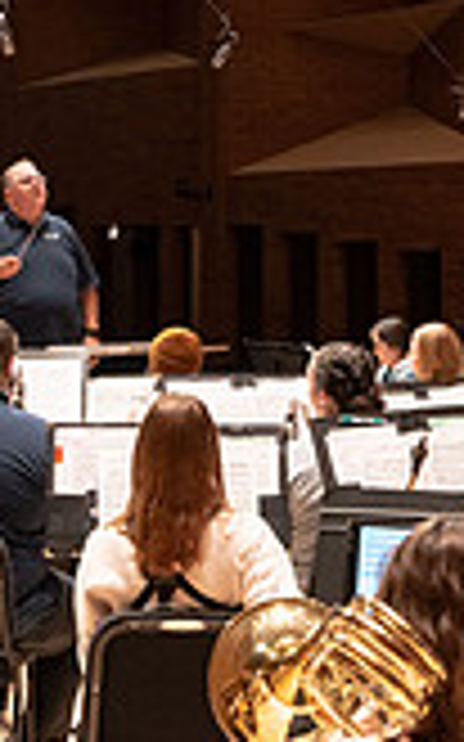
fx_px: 1742
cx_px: 243
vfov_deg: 23.1
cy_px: 2
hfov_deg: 15.2
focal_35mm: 86
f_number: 5.6
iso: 640
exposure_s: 1/100
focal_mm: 24
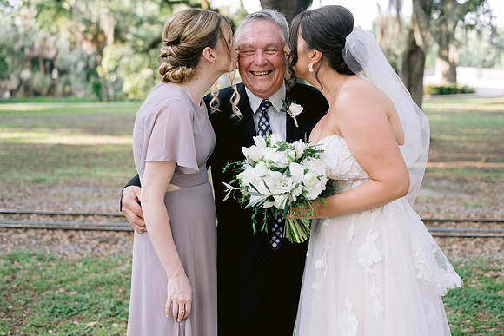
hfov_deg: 39.6
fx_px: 700
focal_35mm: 50
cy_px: 168
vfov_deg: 27.0
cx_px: 252
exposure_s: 1/320
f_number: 2.8
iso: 400
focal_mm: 50
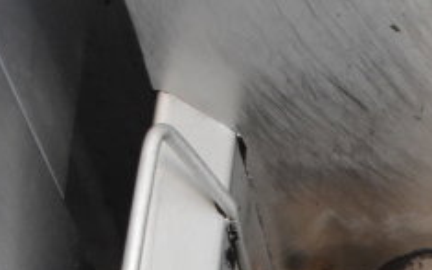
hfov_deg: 14.1
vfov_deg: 8.5
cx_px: 539
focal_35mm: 143
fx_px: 1684
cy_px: 620
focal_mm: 24
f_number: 3.8
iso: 2000
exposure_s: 1/40
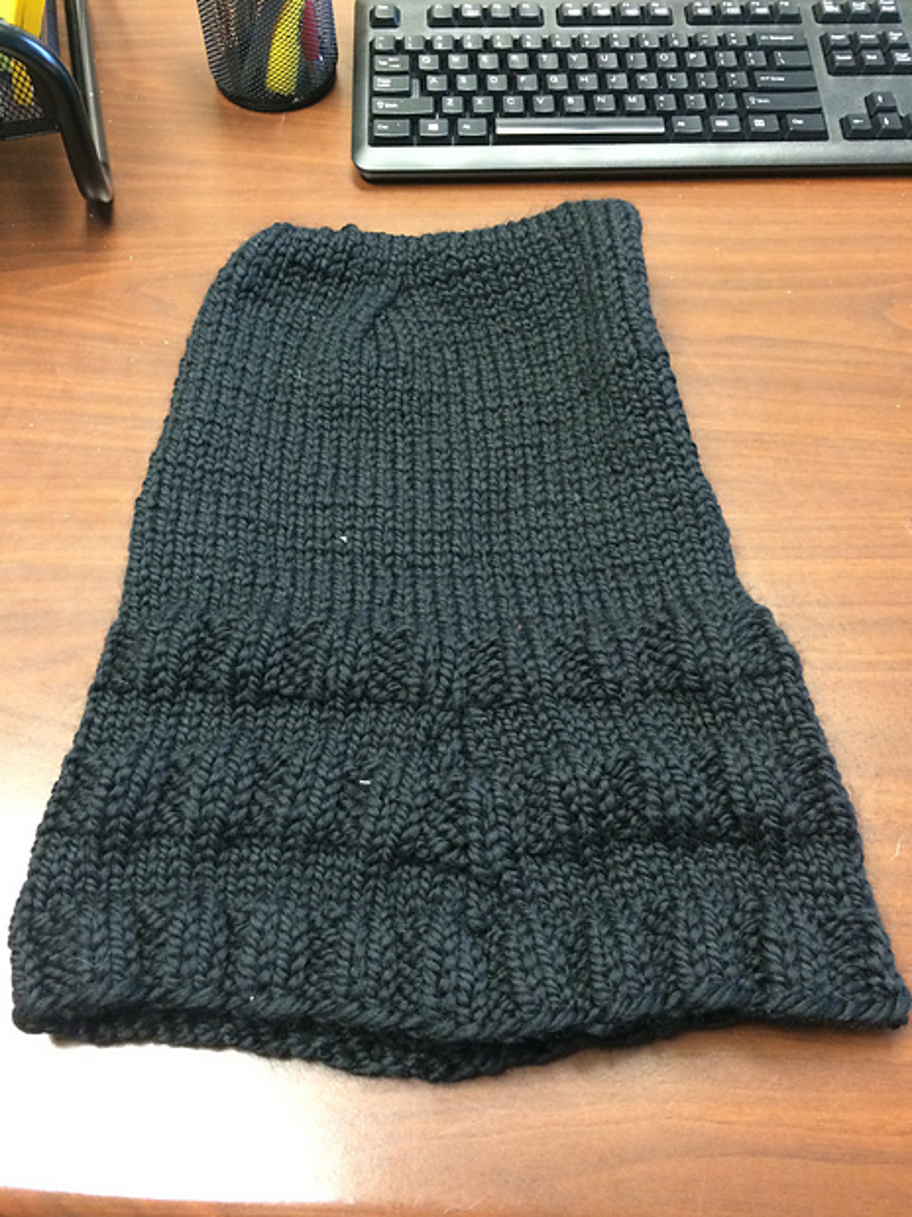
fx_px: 1054
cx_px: 446
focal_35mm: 30
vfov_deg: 60.0
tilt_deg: -58.7
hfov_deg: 46.8
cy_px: 623
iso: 320
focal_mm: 4.15
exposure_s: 1/24
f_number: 2.2
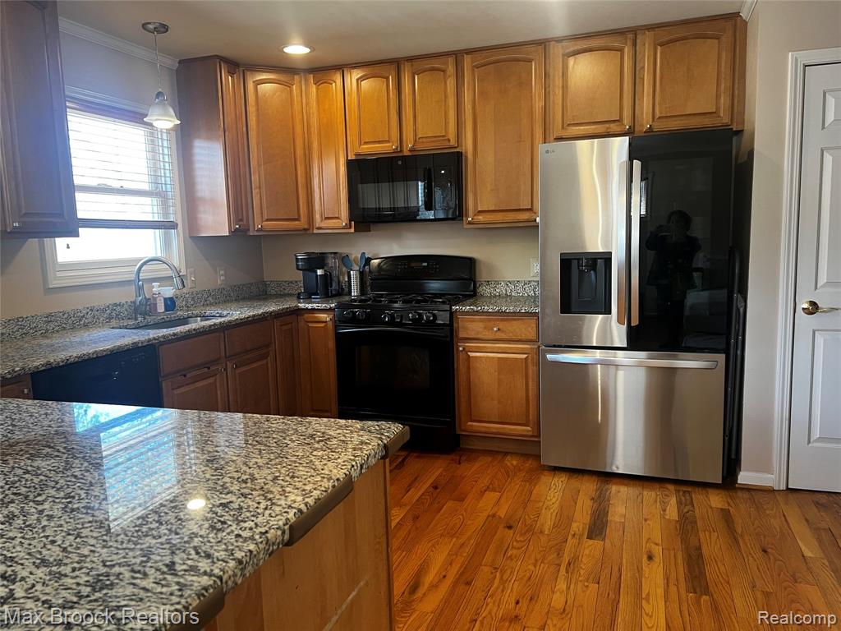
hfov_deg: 67.3
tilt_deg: -5.5
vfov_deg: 53.1
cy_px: 316
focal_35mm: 26
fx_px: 632
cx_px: 420
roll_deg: +0.7
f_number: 1.5
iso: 100
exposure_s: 1/60
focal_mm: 5.7
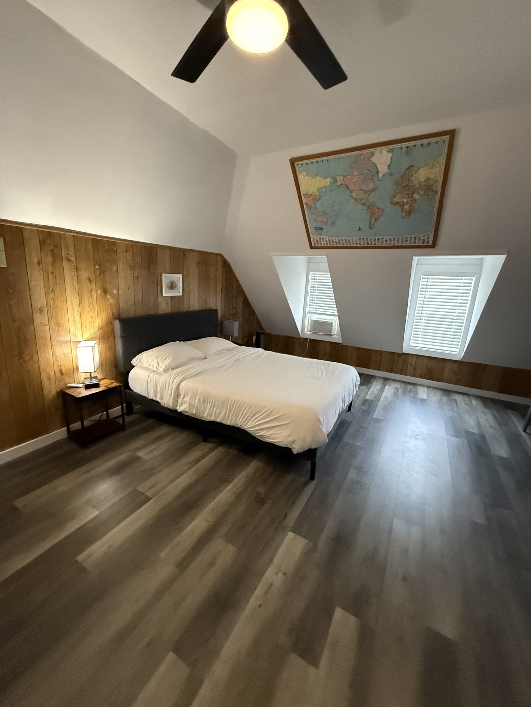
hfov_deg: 85.7
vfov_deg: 102.1
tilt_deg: -11.7
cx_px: 266
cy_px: 354
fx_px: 286
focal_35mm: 14
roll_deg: -3.6
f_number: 2.2
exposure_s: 1/60
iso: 1000
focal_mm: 2.22
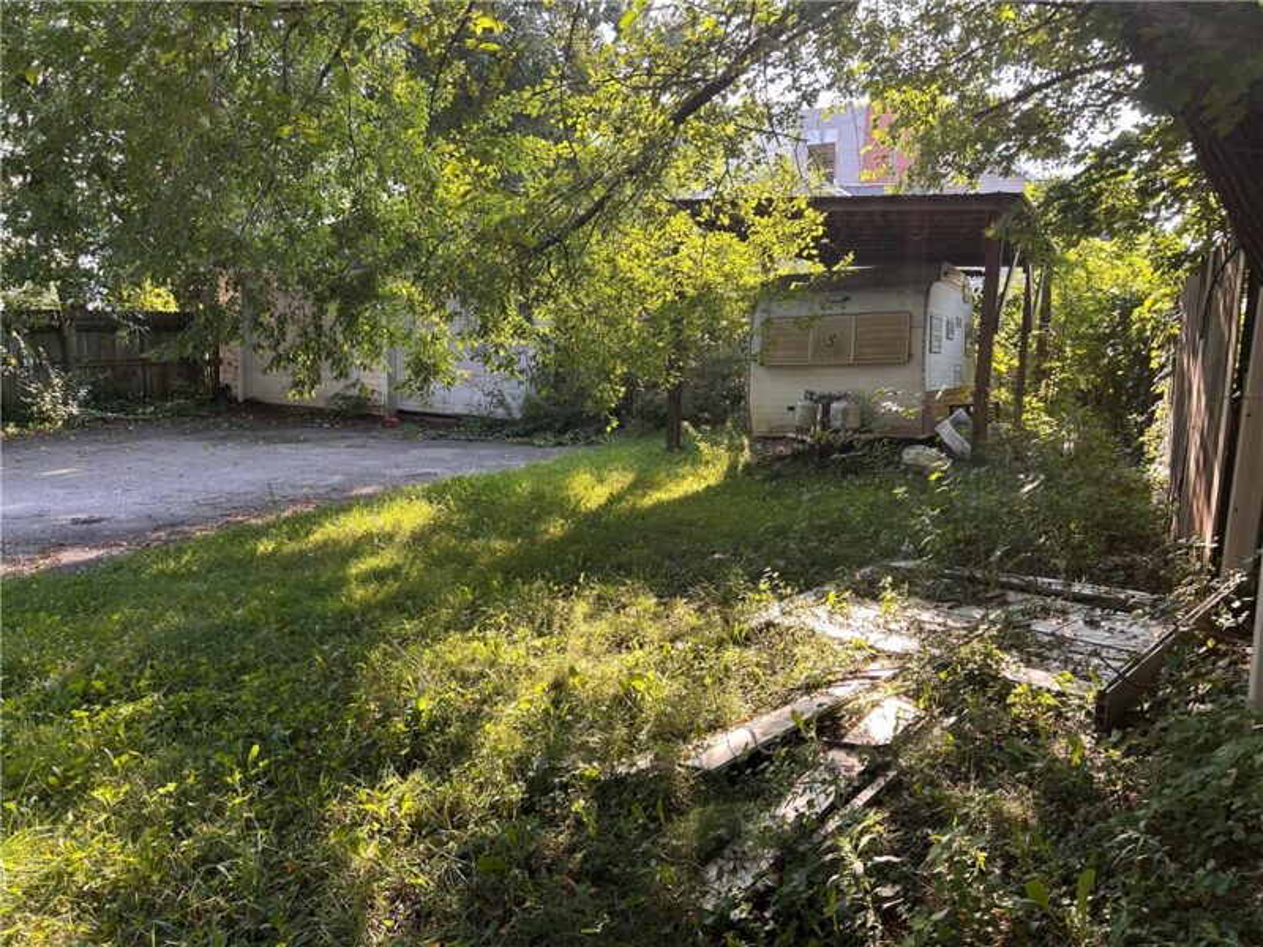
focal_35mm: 26
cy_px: 474
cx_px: 632
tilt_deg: -9.2
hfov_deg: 67.3
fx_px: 949
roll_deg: -1.1
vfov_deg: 53.1
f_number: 1.5
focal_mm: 5.7
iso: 40
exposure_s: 1/270
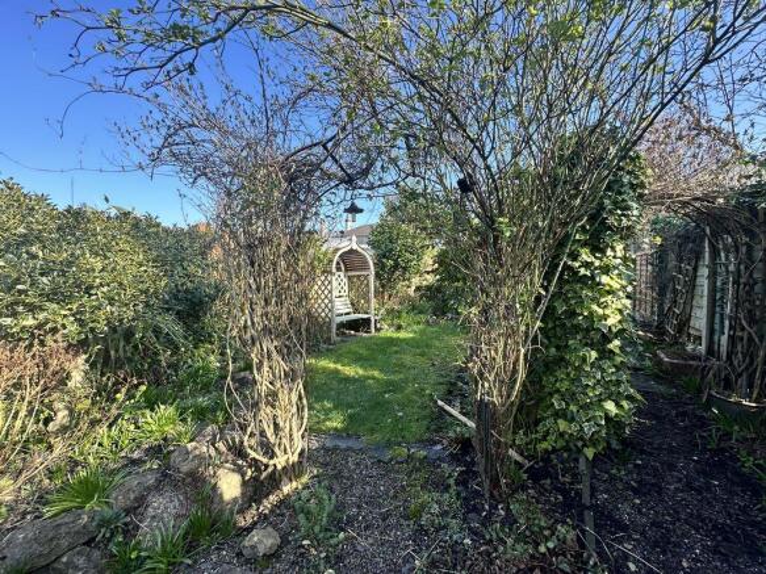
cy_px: 287
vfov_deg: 85.7
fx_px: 310
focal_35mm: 14
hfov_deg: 102.1
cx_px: 383
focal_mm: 2.22
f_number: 2.2
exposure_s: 1/254
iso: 40
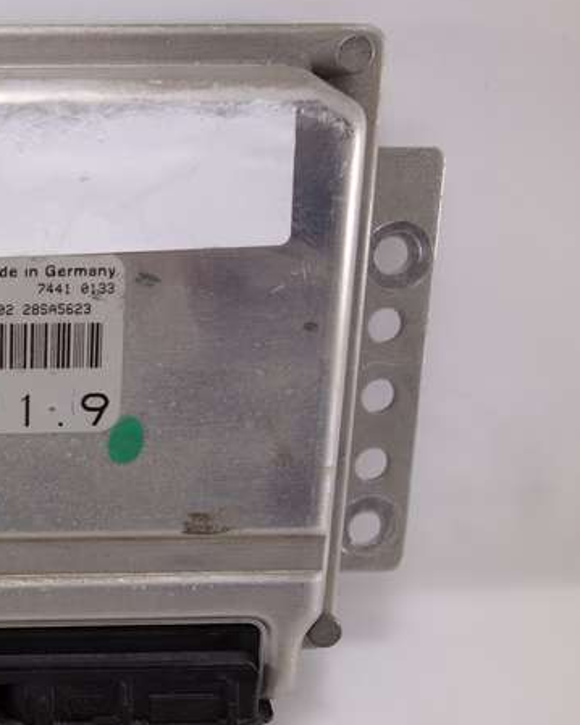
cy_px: 417
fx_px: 1030
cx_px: -81
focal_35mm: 48
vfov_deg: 38.7
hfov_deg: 28.2
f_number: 2.5
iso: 125
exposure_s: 1/100
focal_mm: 10.4
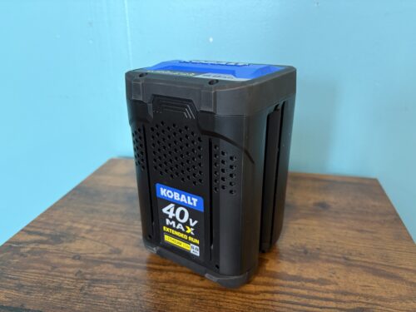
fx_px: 312
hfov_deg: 67.3
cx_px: 208
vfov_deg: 53.1
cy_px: 156
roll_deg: +0.8
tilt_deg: -21.7
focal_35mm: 26
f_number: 1.6
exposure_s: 1/60
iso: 250
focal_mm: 5.96
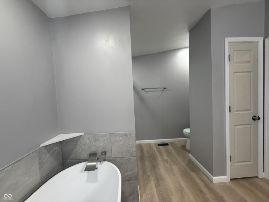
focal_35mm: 14
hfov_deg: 102.1
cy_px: 101
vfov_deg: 85.7
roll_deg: +2.1
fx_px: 109
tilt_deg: -1.8
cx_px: 134
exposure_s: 1/120
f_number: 2.2
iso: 250
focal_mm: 2.22
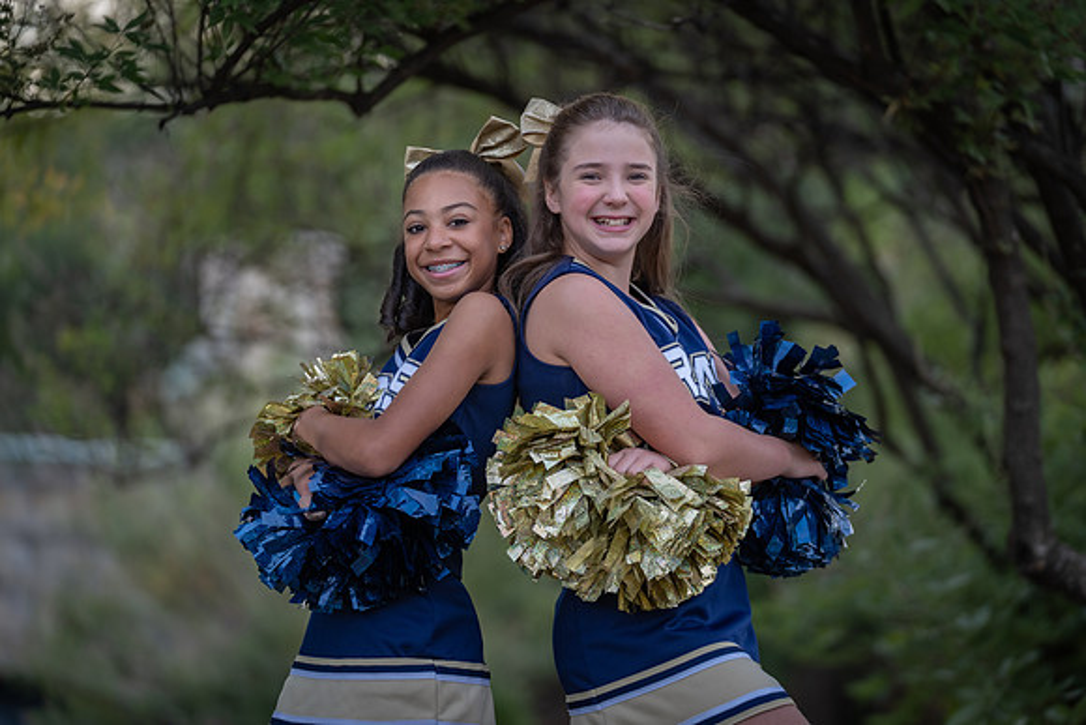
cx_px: 556
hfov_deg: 14.0
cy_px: 362
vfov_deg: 9.3
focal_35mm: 147
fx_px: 4434
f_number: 2.8
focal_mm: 137
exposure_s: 1/400
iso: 160
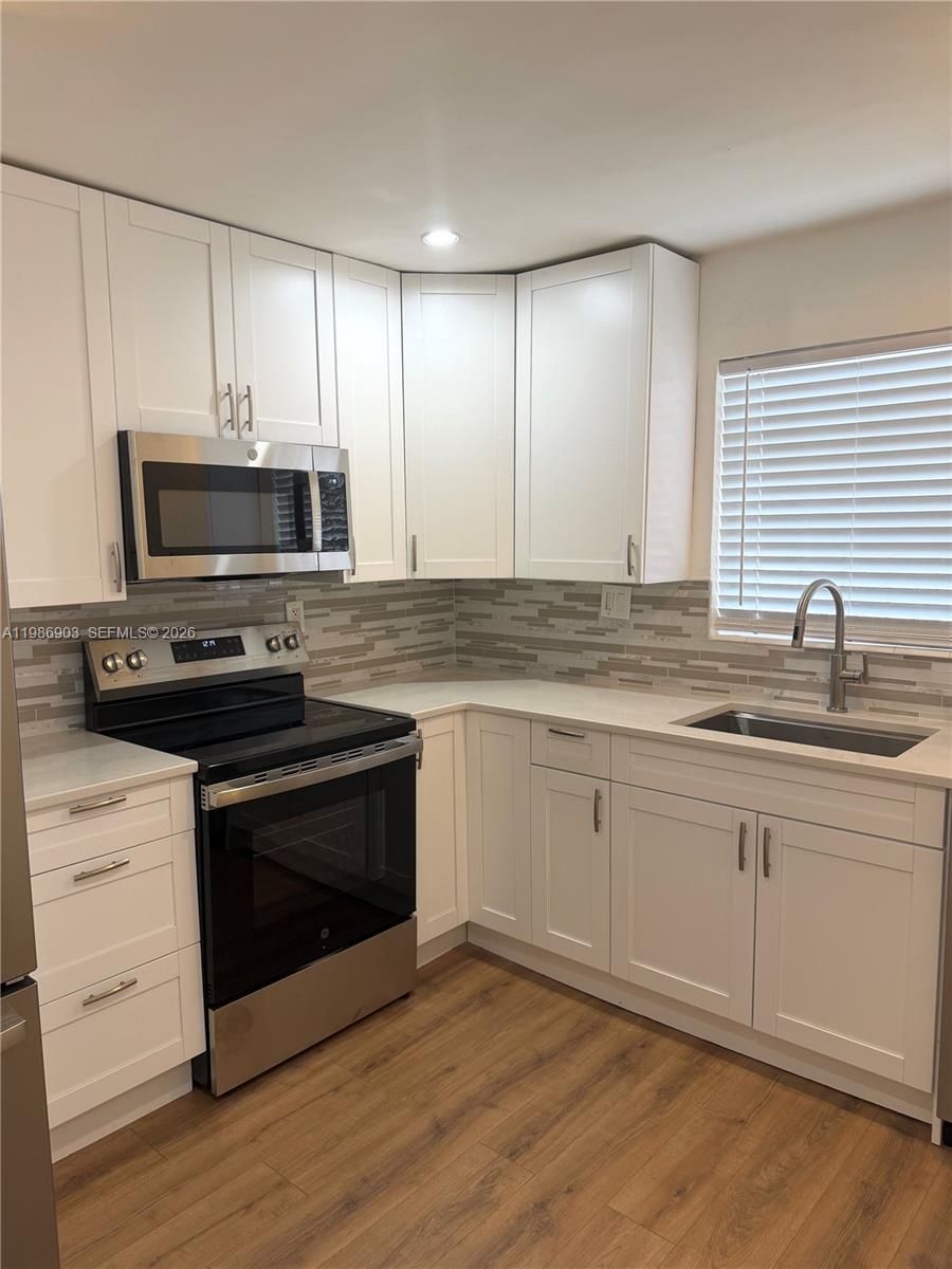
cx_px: 476
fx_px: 880
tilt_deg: -6.8
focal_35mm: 24
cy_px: 634
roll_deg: +0.4
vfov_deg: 71.6
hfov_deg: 56.8
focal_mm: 6.76
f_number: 1.78
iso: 100
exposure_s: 1/120
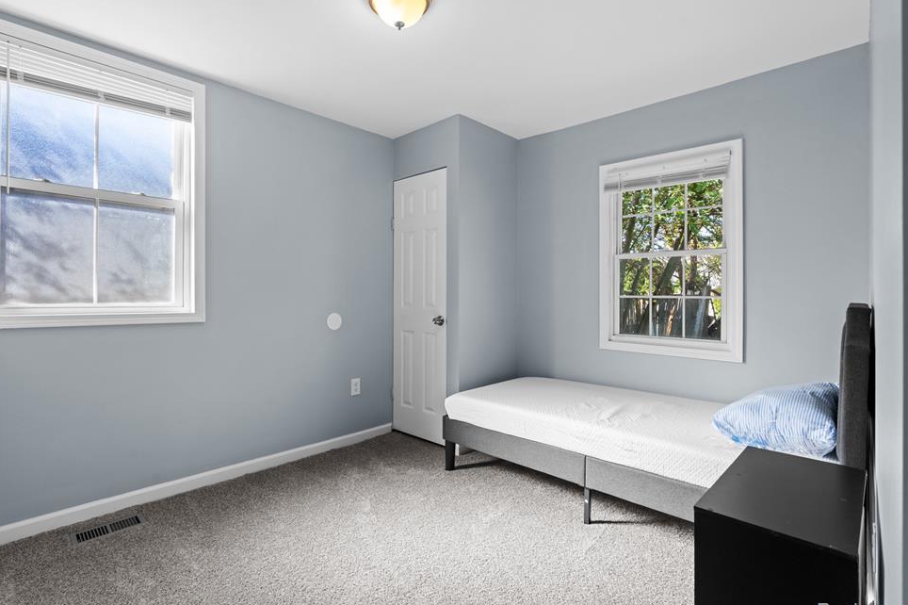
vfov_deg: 70.4
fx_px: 429
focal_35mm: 17
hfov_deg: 93.2
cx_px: 430
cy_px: 304
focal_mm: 16
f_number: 8
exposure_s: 1/10
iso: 400
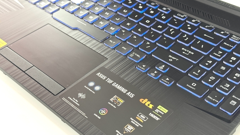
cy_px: 64
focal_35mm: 53
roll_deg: +3.8
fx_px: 337
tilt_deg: -38.0
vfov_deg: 22.6
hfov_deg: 39.2
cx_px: 121
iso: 100
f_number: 1.78
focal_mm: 6.76
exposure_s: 1/60
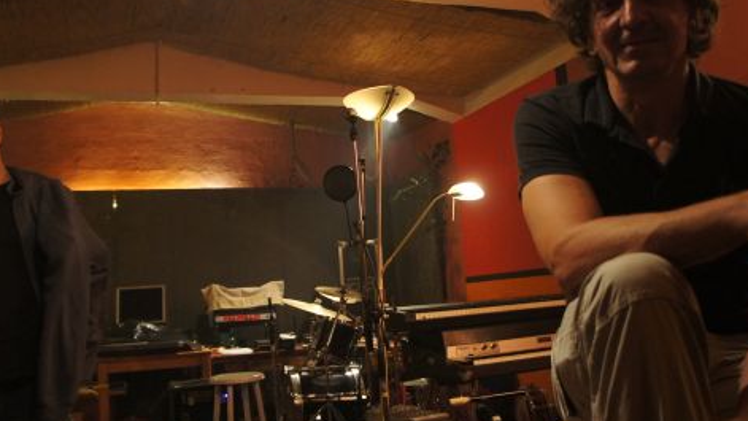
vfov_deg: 32.8
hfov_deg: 55.0
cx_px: 435
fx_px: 714
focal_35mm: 36
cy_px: 199
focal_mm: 18
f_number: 3.5
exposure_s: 1/40
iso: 1600
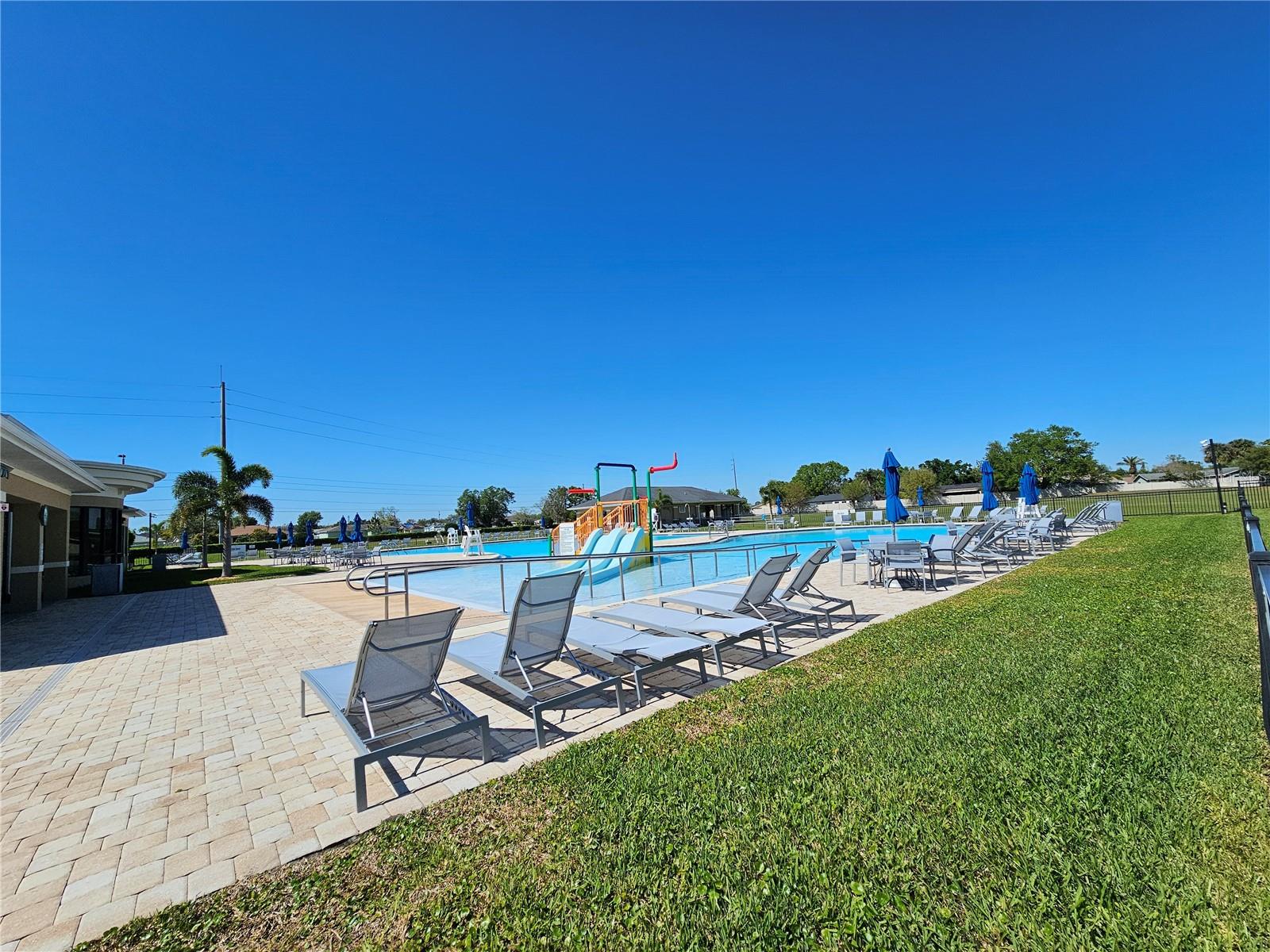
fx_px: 477
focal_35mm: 13
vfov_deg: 89.9
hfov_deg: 106.2
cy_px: 476
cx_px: 635
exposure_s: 1/4098
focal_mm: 2.2
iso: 50
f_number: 2.2
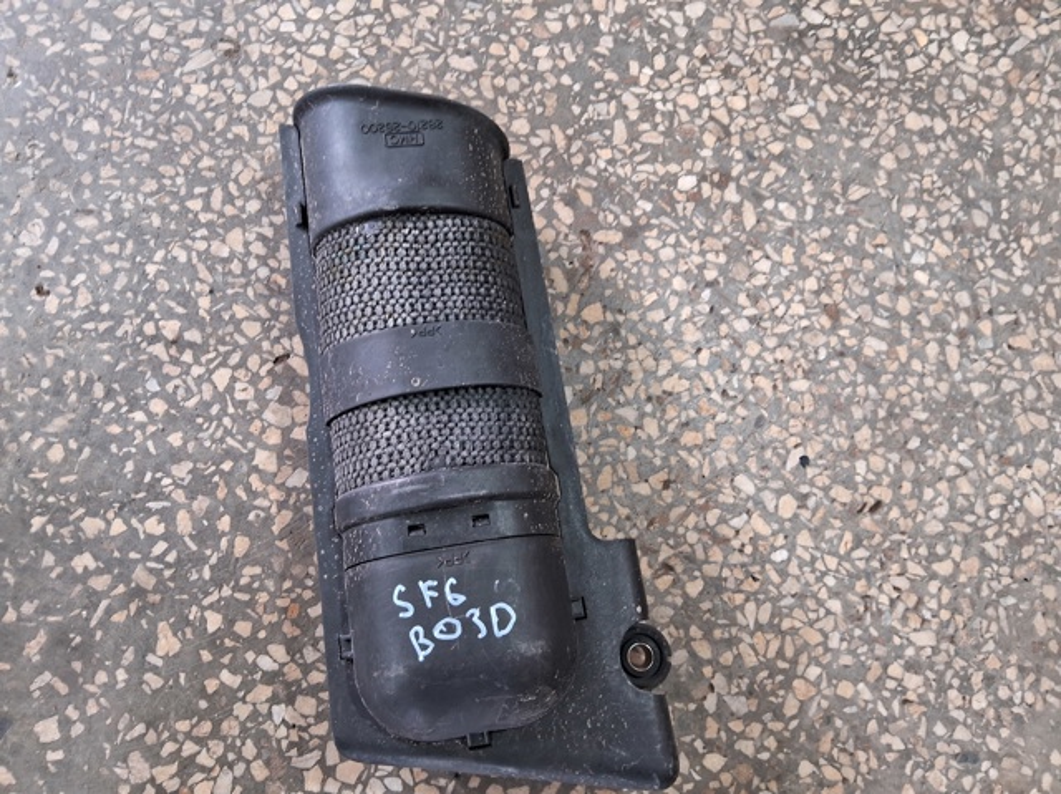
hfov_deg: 67.3
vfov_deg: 53.0
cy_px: 397
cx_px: 530
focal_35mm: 26
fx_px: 796
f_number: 1.8
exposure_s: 1/33.3
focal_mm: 3.98
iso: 400
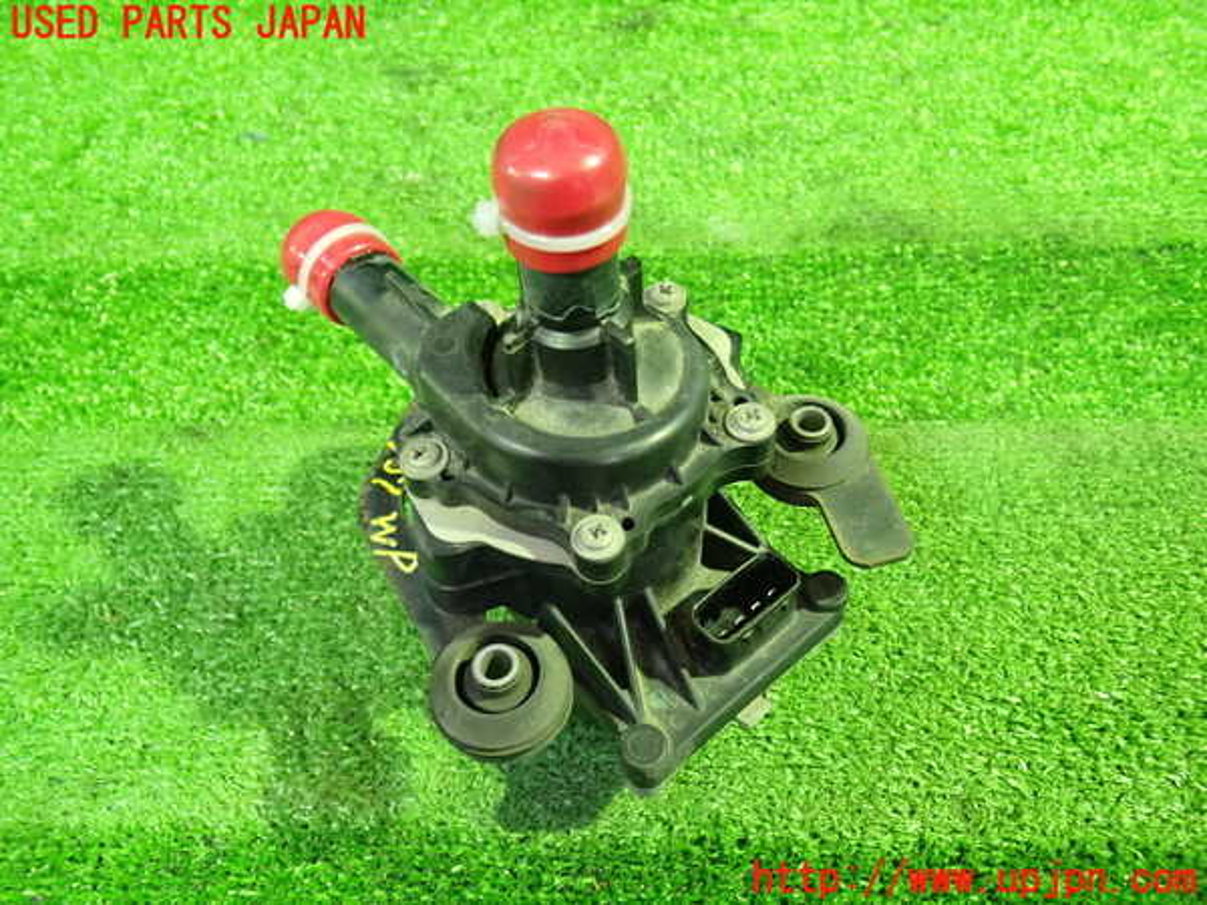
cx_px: 604
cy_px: 452
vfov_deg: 46.8
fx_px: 1046
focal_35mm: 30
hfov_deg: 60.0
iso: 800
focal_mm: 5.4
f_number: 2.3
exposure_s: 1/20
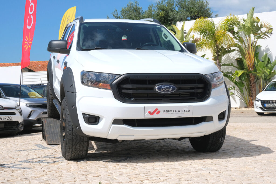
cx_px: 138
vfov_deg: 25.5
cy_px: 92
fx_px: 406
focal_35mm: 53
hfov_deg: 37.5
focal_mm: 35.3
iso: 500
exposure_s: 1/1250
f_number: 9
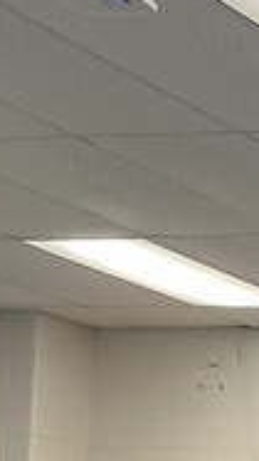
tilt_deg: +0.0
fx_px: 1895
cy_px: 722
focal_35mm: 155
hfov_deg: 6.8
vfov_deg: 13.0
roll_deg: -3.0
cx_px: 878
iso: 64
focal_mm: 5.1
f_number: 1.6
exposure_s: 1/60
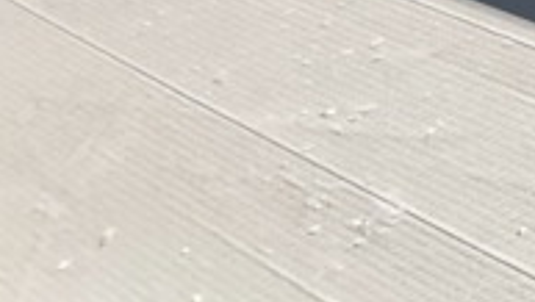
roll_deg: +22.8
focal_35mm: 101
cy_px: -309
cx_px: 635
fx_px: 1434
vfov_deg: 10.9
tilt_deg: -28.2
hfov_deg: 19.9
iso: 50
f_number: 1.8
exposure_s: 1/120
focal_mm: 4
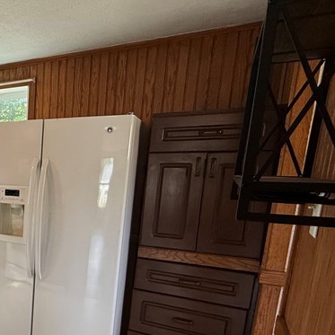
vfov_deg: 47.4
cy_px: 232
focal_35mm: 34
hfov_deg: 38.2
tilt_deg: -11.4
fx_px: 372
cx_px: -51
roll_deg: -0.4
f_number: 2.2
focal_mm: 2.22
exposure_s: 1/60
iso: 200
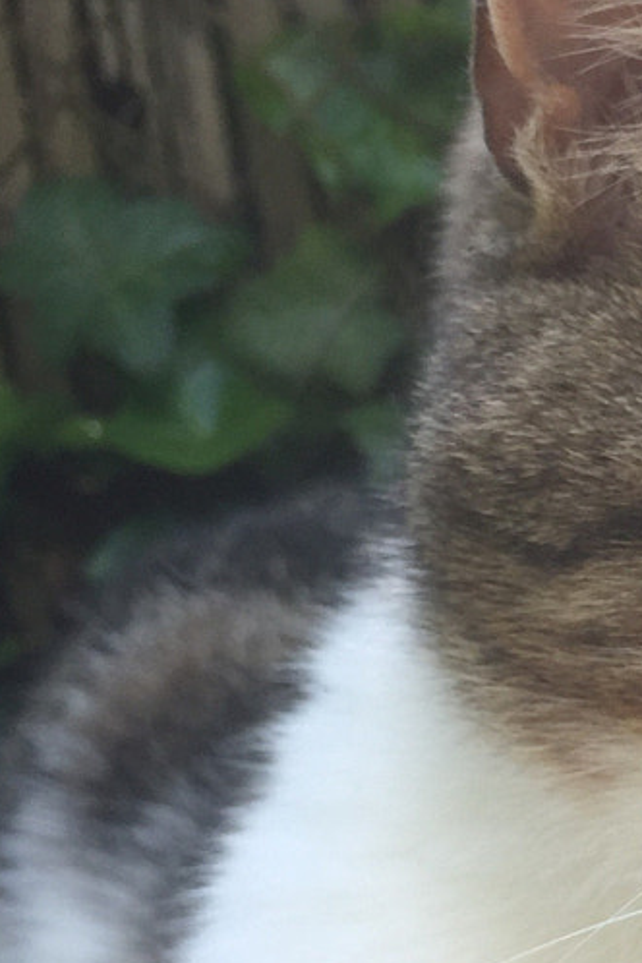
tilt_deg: -9.0
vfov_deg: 20.7
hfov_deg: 13.5
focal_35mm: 97
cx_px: 899
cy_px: 835
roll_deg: +0.1
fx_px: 2595
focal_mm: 4.15
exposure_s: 1/421
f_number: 2.2
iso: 32
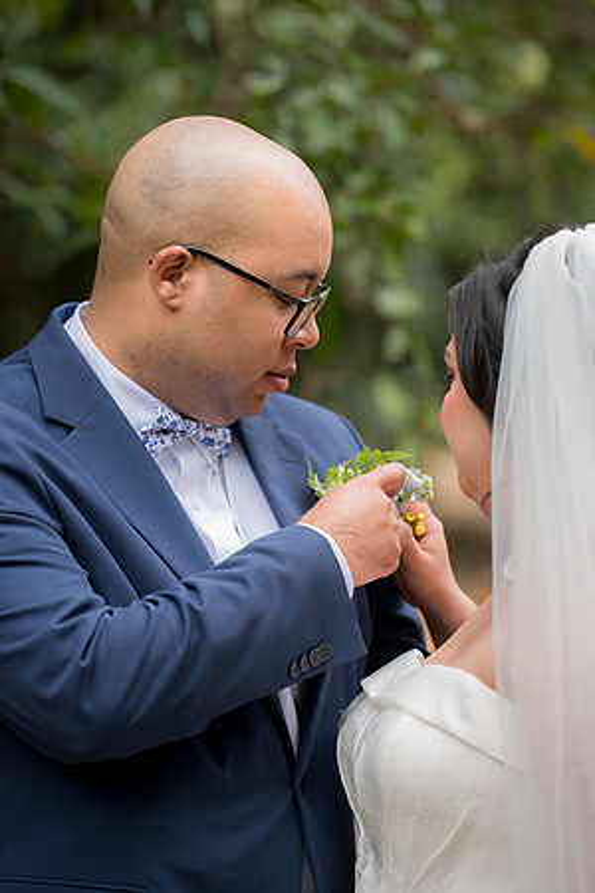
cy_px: 446
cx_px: 298
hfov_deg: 9.8
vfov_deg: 14.7
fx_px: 3471
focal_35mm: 140
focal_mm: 140
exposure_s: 1/320
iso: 640
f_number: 2.8
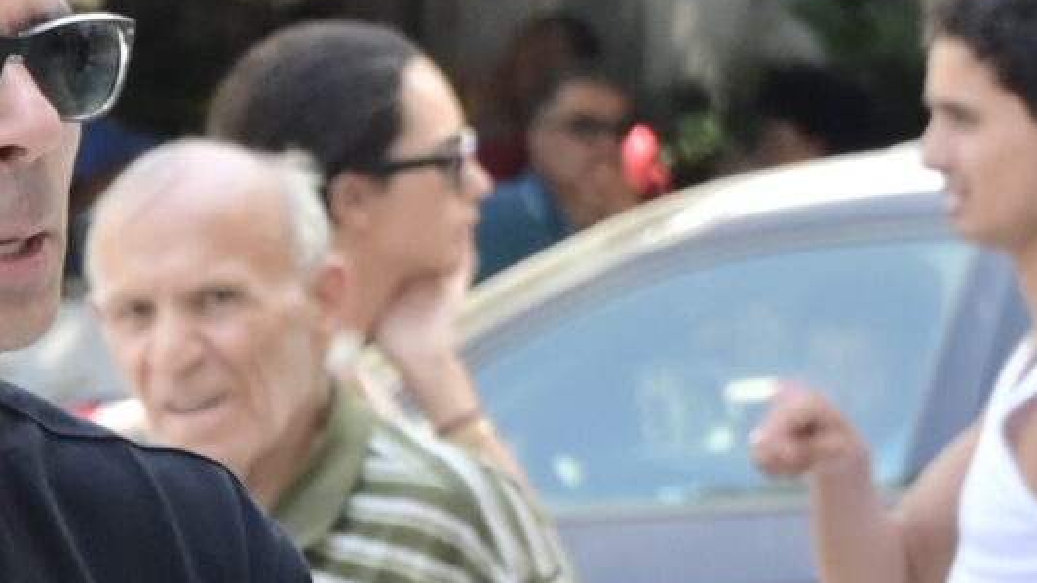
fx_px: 16632
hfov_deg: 3.6
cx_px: -750
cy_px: 1077
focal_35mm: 605
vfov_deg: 2.0
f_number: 9
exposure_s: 1/250
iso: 1000
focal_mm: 80
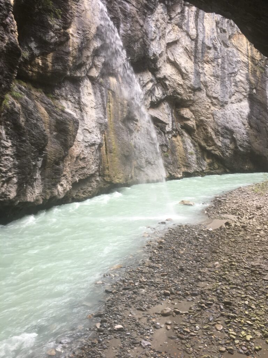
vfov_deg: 61.7
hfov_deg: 48.2
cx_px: 134
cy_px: 179
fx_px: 299
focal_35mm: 29
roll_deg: -2.4
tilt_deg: -7.9
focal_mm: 4.15
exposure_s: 1/50
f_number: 2.2
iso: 25
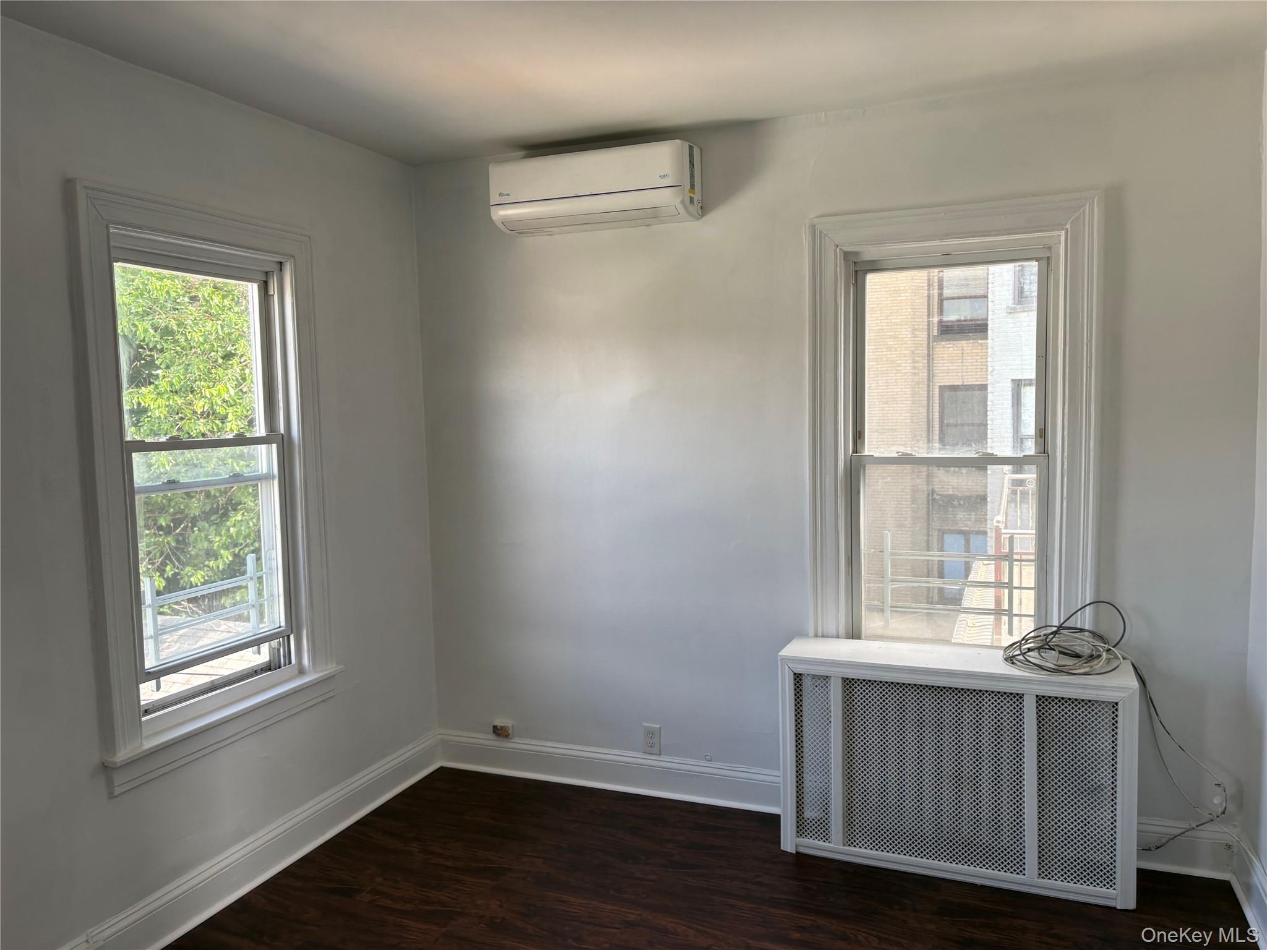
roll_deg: +1.5
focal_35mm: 26
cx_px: 634
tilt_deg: -6.0
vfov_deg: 53.1
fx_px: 952
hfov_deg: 67.3
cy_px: 475
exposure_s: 1/121
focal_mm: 5.96
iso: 40
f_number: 1.6
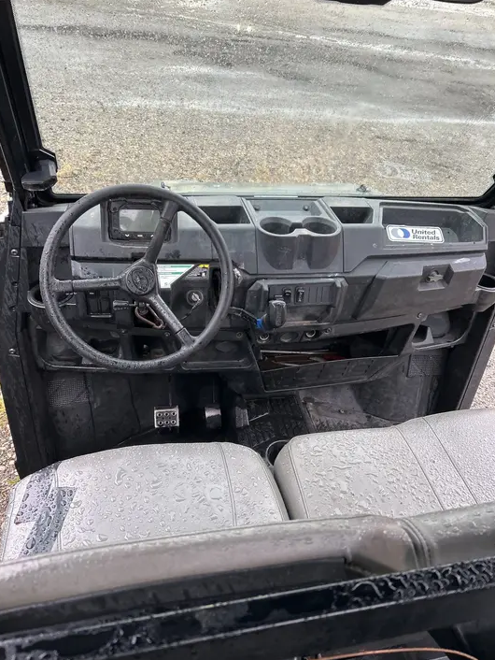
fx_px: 514
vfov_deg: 65.3
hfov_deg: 51.4
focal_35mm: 27
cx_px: 247
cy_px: 323
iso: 125
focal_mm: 5.7
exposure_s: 1/69
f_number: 1.5
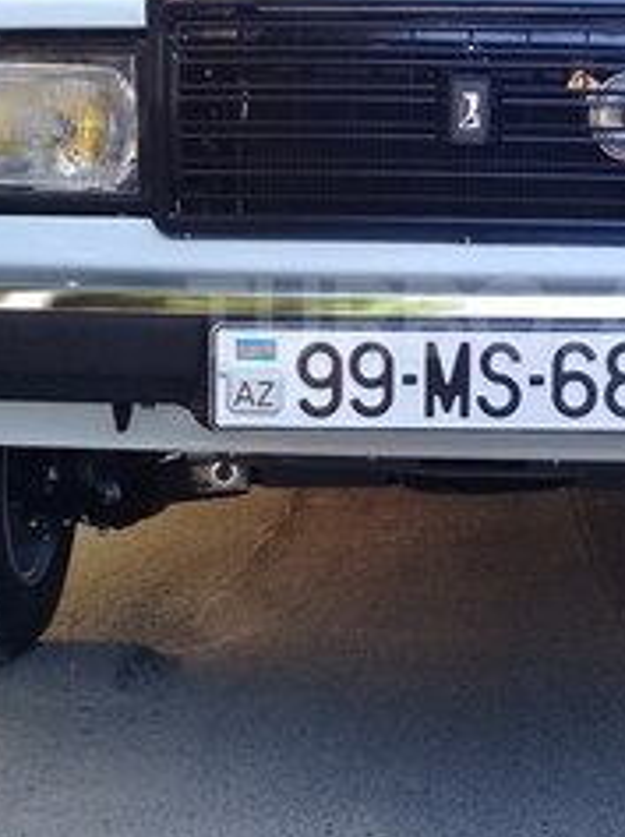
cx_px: 459
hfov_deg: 22.3
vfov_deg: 29.8
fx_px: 1569
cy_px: 318
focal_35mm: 65
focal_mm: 3.3
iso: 50
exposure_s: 1/100
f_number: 2.2
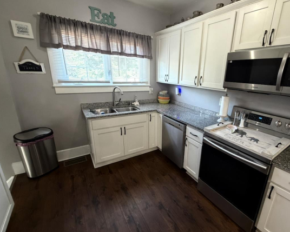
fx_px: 146
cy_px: 119
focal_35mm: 17
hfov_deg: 88.2
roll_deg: -2.7
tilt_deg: -16.1
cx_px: 177
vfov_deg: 77.0
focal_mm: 2.22
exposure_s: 1/60
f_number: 2.2
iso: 640
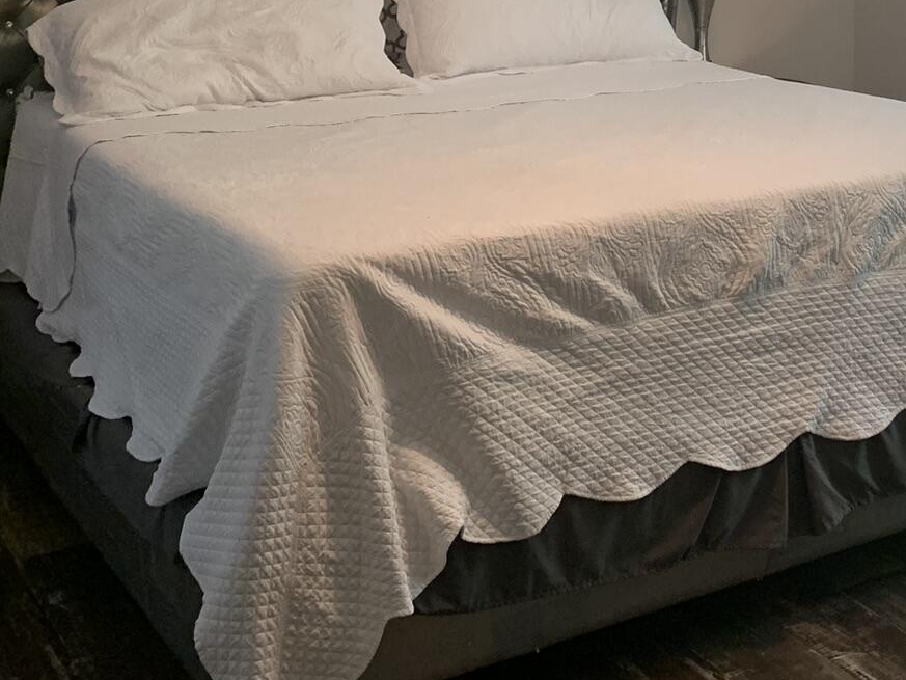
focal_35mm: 61
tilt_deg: -5.4
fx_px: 1597
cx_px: 714
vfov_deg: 23.0
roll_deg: -0.6
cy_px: -4
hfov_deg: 30.9
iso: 200
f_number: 1.8
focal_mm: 4.25
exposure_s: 1/60
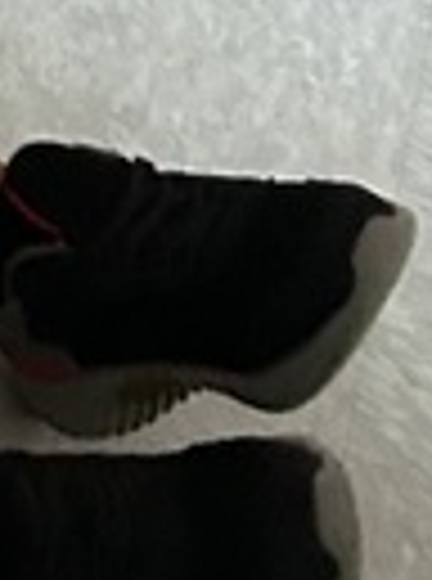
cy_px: -868
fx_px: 3462
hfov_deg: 6.4
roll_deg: -11.5
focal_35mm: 207
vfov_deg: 8.6
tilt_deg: -39.2
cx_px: -986
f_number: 1.5
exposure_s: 1/40
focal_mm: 5.7
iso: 400
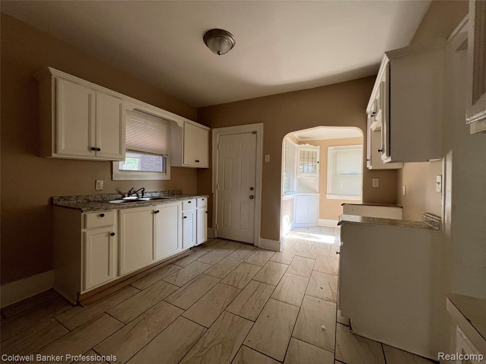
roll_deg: -0.6
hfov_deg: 106.2
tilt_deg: -2.0
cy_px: 182
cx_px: 243
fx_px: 183
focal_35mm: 13
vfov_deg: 89.9
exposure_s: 1/99
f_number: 1.8
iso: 125
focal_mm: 1.57
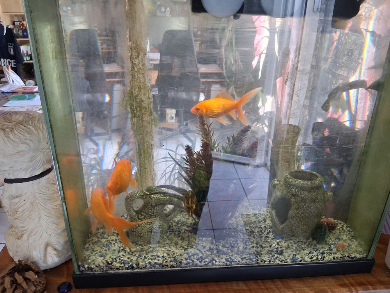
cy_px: 146
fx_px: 293
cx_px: 195
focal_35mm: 26
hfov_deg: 67.3
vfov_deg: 53.1
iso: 320
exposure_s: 1/50
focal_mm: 3.98
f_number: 1.8
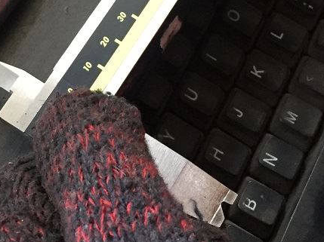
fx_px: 851
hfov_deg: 21.4
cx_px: 81
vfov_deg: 15.9
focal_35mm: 91
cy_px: 5
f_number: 2.2
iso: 200
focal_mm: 4.15
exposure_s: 1/33
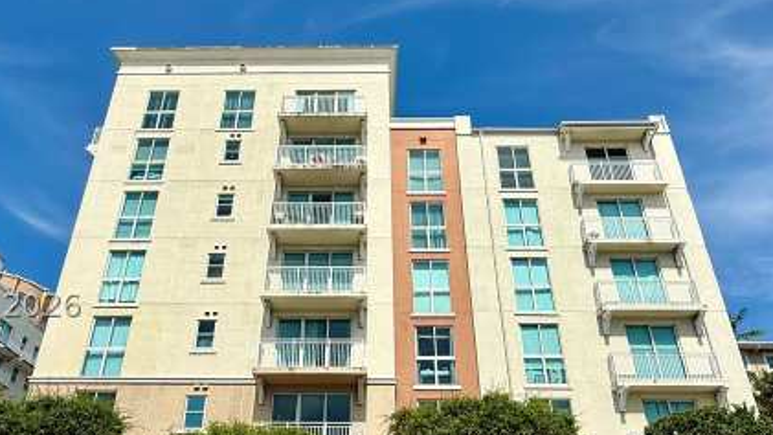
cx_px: 362
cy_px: 305
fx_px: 595
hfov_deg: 66.0
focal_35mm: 29
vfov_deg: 39.5
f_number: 2.2
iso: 50
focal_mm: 2.22
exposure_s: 1/5618
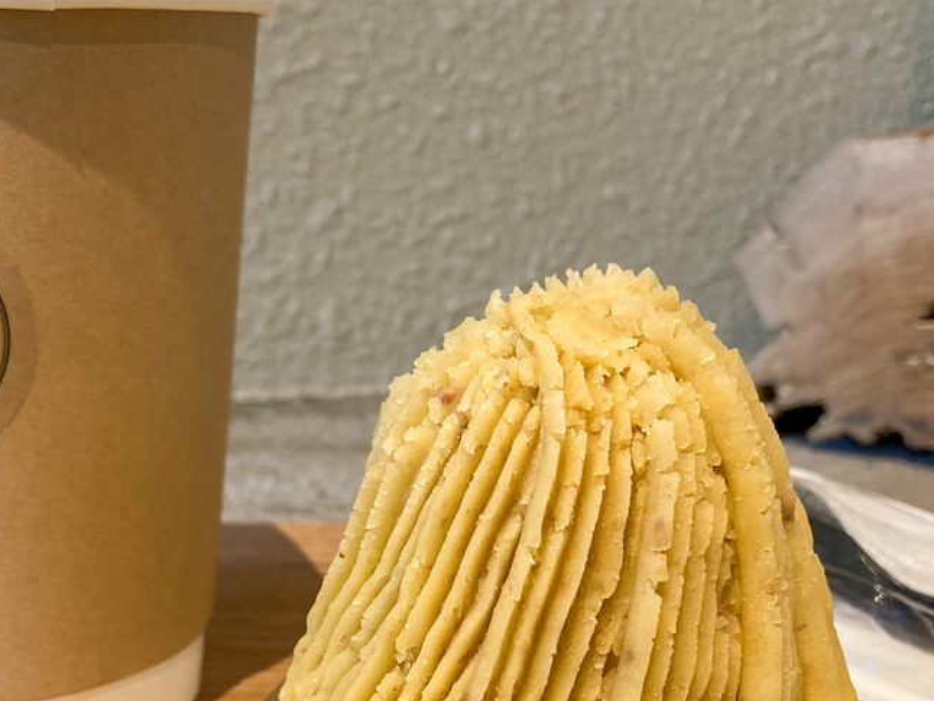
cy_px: 486
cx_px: 455
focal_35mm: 52
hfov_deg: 36.8
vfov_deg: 27.8
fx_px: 1404
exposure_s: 1/50
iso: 125
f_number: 1.8
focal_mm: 3.99
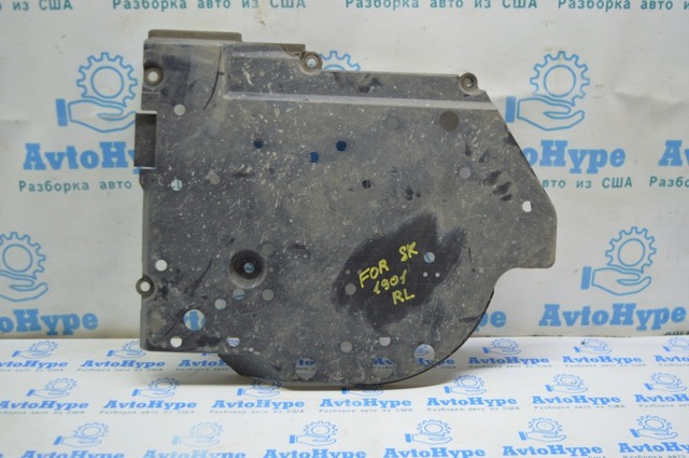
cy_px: 229
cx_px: 344
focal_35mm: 40
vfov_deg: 32.9
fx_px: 774
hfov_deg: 48.0
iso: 400
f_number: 4
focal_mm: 27
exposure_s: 1/40
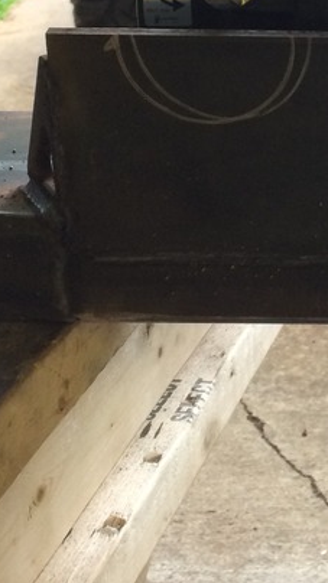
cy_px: 35
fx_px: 1238
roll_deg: +0.2
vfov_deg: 25.5
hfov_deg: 14.4
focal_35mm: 80
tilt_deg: -15.0
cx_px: 432
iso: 100
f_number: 2.2
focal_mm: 4.15
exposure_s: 1/30
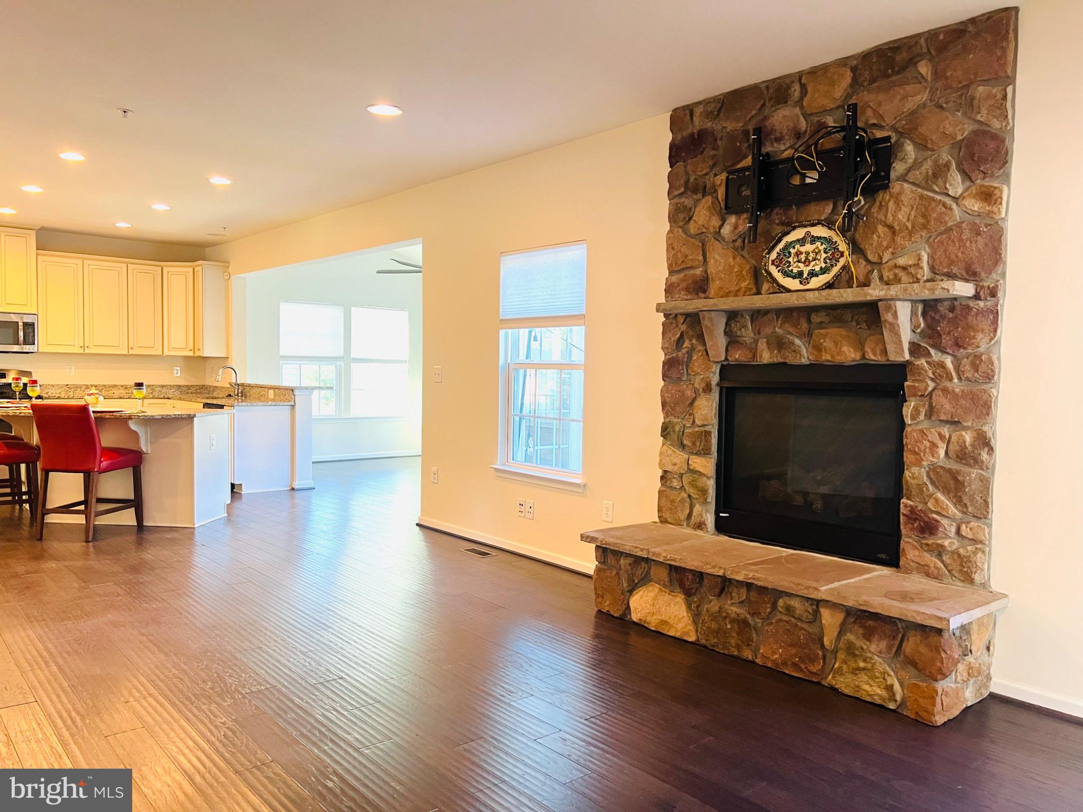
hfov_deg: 67.3
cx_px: 542
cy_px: 406
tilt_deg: -3.5
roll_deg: -1.2
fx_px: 813
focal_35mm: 26
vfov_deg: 53.1
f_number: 1.5
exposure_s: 1/60
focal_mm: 5.7
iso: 125
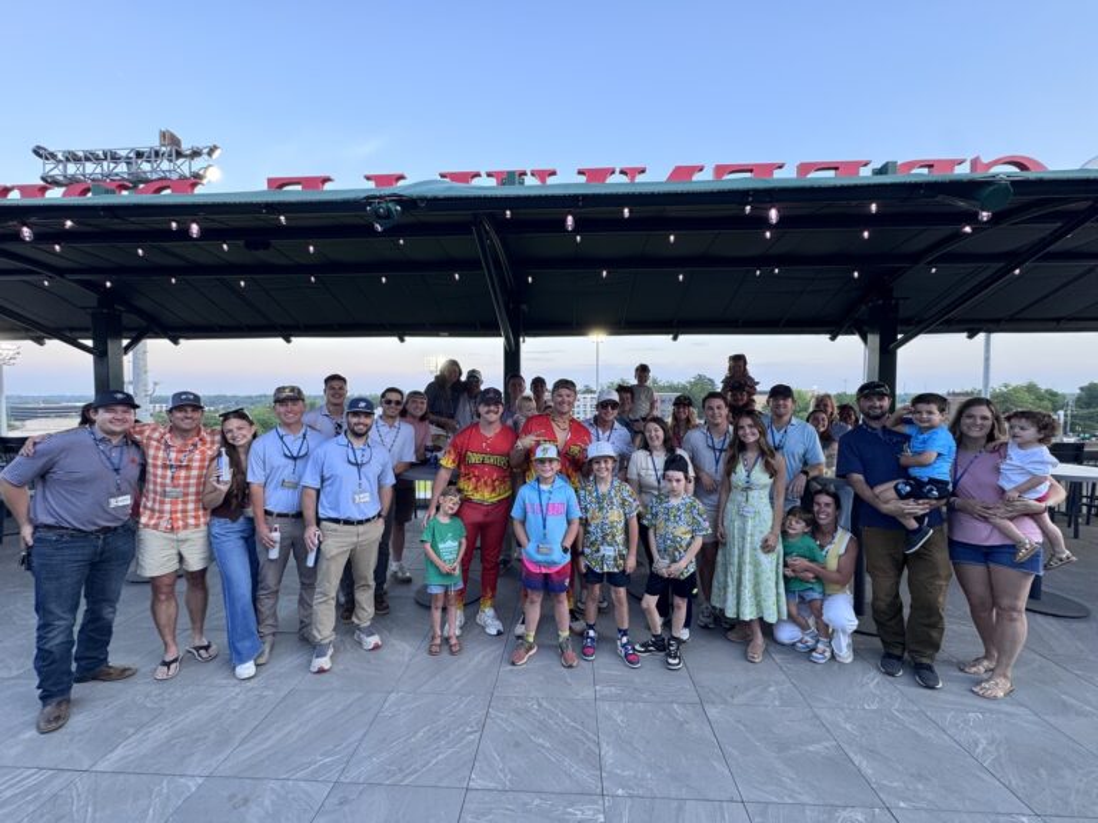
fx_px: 444
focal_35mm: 14
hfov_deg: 102.1
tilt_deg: -1.8
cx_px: 549
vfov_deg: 85.7
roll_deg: -0.2
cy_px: 412
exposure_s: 1/99
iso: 125
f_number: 2.2
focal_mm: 2.22
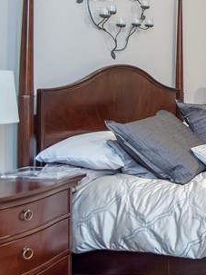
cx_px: 430
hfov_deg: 17.7
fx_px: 413
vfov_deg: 36.2
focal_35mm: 52
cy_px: 80
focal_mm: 16
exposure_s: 1/60
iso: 800
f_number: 3.5
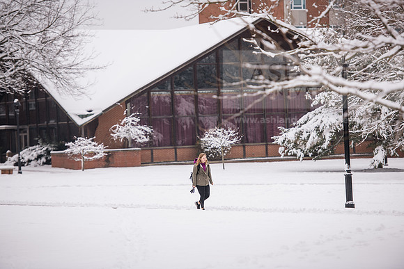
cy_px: 134
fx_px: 1740
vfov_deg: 8.9
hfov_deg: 13.2
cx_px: 202
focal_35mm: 155
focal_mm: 155
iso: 125
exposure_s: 1/400
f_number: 3.2
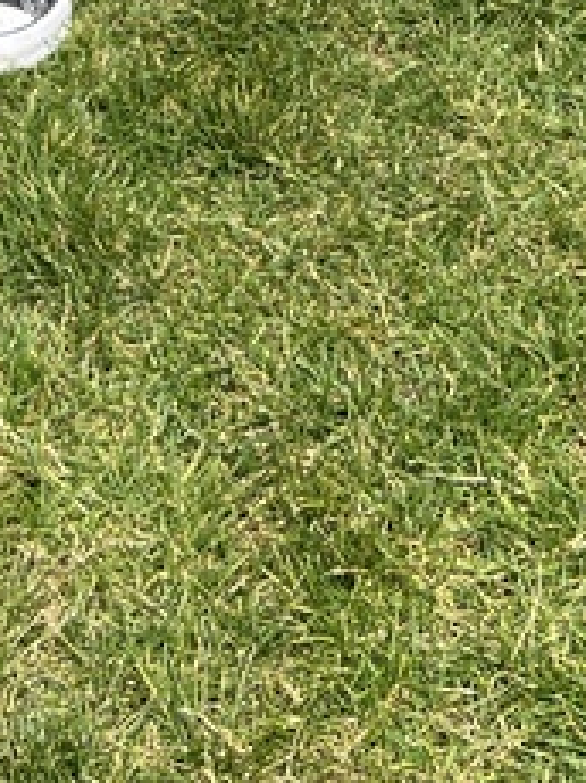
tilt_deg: -16.4
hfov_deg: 12.7
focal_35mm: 116
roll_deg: +1.5
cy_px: -950
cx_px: 167
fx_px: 2623
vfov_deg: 13.5
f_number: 1.5
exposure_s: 1/3571
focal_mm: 5.7
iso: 50
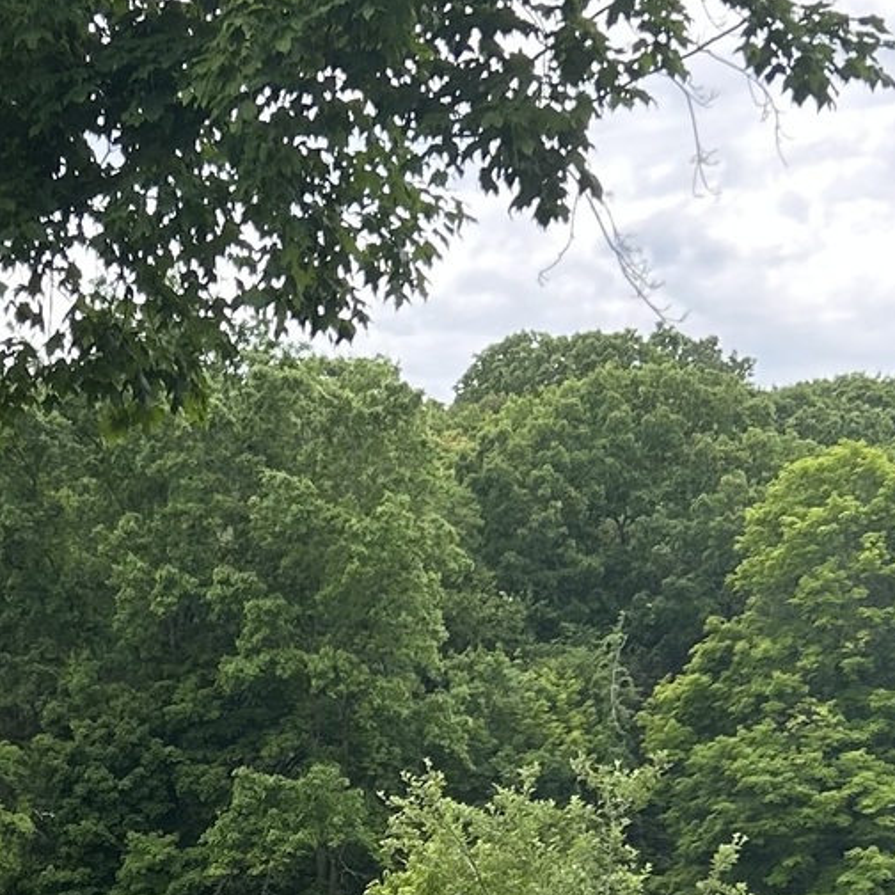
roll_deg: +0.2
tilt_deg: -2.9
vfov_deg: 15.9
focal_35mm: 105
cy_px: 1089
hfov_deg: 16.5
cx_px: 226
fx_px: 3071
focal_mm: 5.7
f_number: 1.5
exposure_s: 1/917
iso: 50
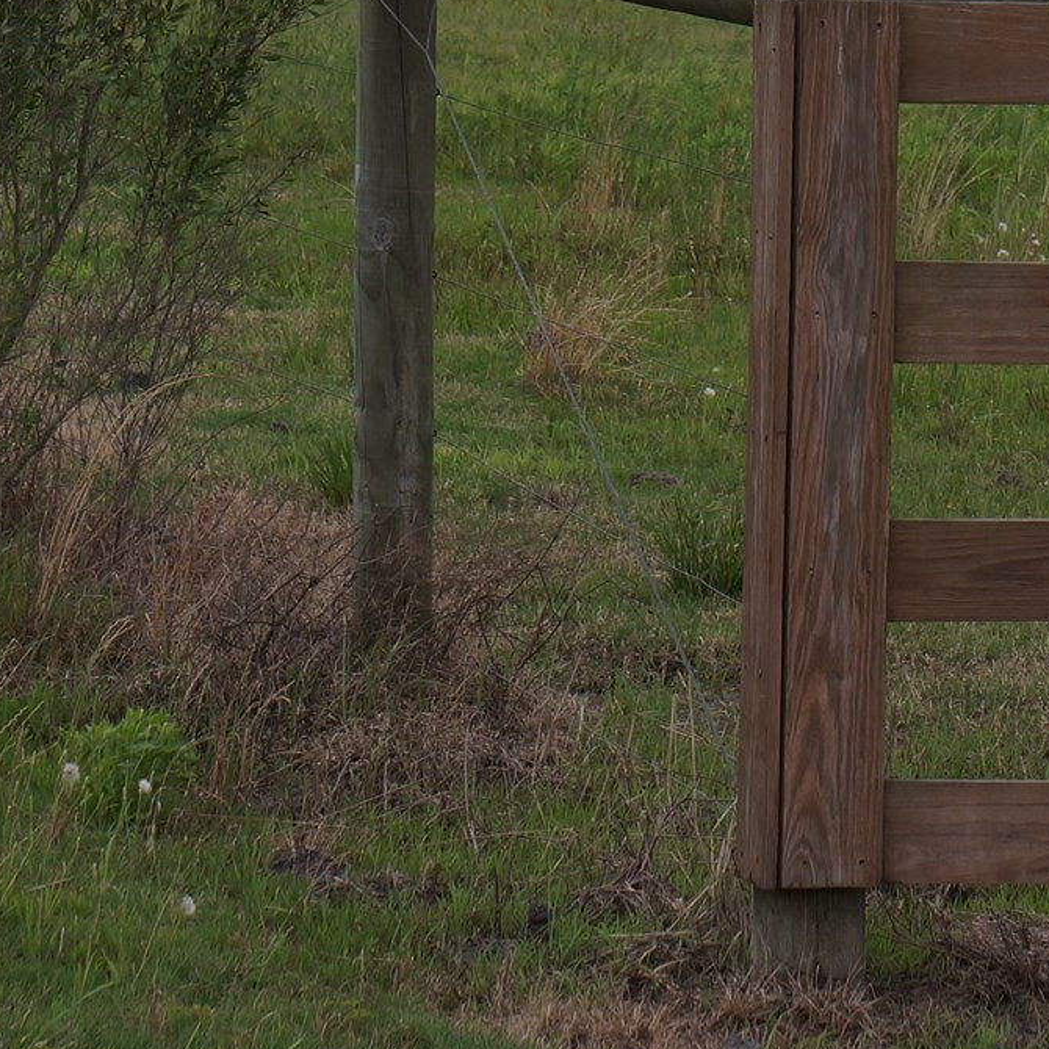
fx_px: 7796
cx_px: 945
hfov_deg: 7.7
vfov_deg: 7.7
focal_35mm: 227
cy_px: -5
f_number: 6.3
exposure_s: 1/400
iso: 100
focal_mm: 55
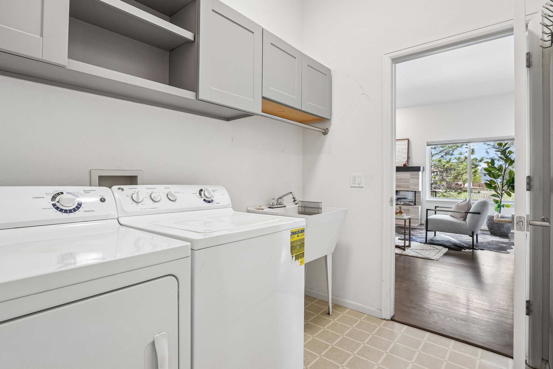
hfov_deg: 95.0
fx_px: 253
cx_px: 276
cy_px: 184
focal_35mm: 16
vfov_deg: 72.0
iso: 500
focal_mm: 11
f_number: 8
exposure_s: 1/30
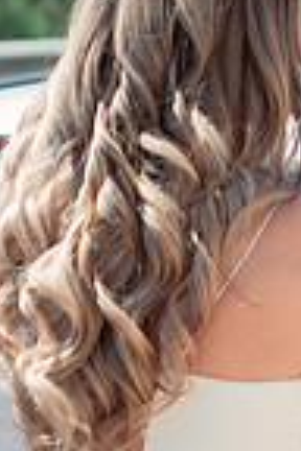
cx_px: 701
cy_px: 351
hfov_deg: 3.1
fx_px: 5455
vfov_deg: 4.7
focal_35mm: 435
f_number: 5
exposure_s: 1/500
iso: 200
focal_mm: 90
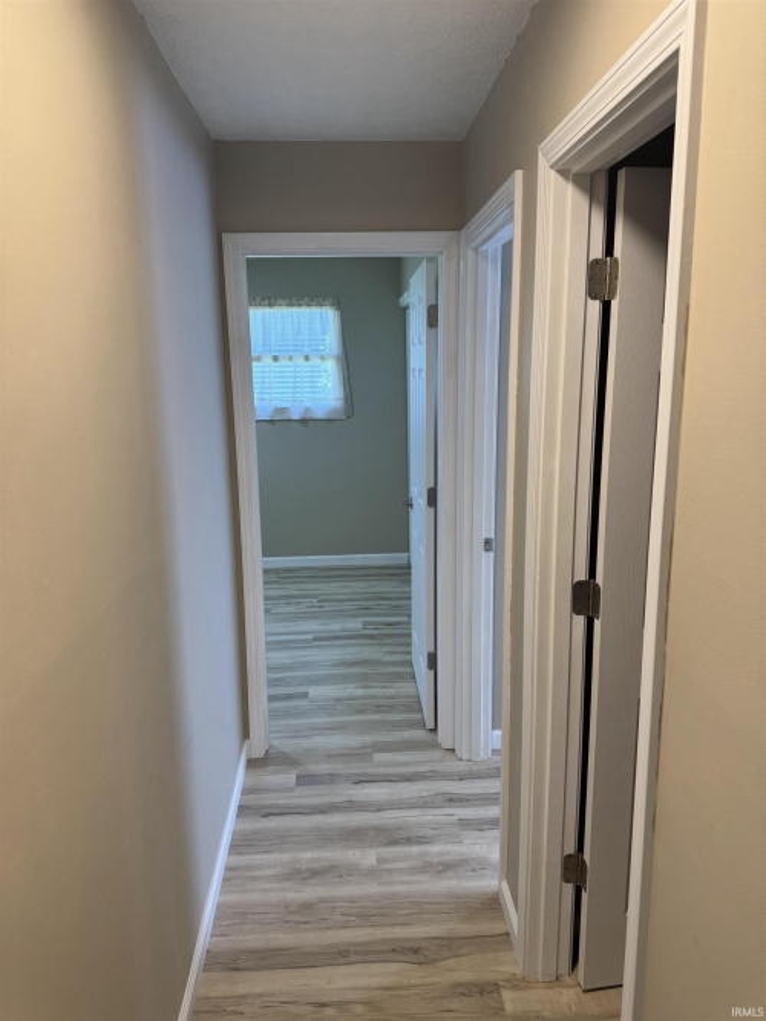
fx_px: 708
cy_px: 510
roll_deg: +1.0
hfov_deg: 56.8
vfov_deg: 71.6
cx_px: 383
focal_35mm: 24
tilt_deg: -10.5
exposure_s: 1/120
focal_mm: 6.76
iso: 125
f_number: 1.78
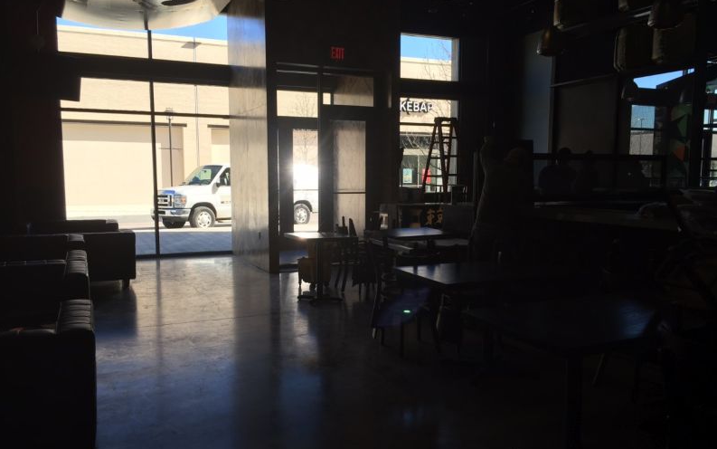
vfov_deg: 40.6
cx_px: 359
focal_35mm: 31
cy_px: 248
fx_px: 606
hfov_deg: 61.2
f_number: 2.2
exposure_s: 1/344
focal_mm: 4.15
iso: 32
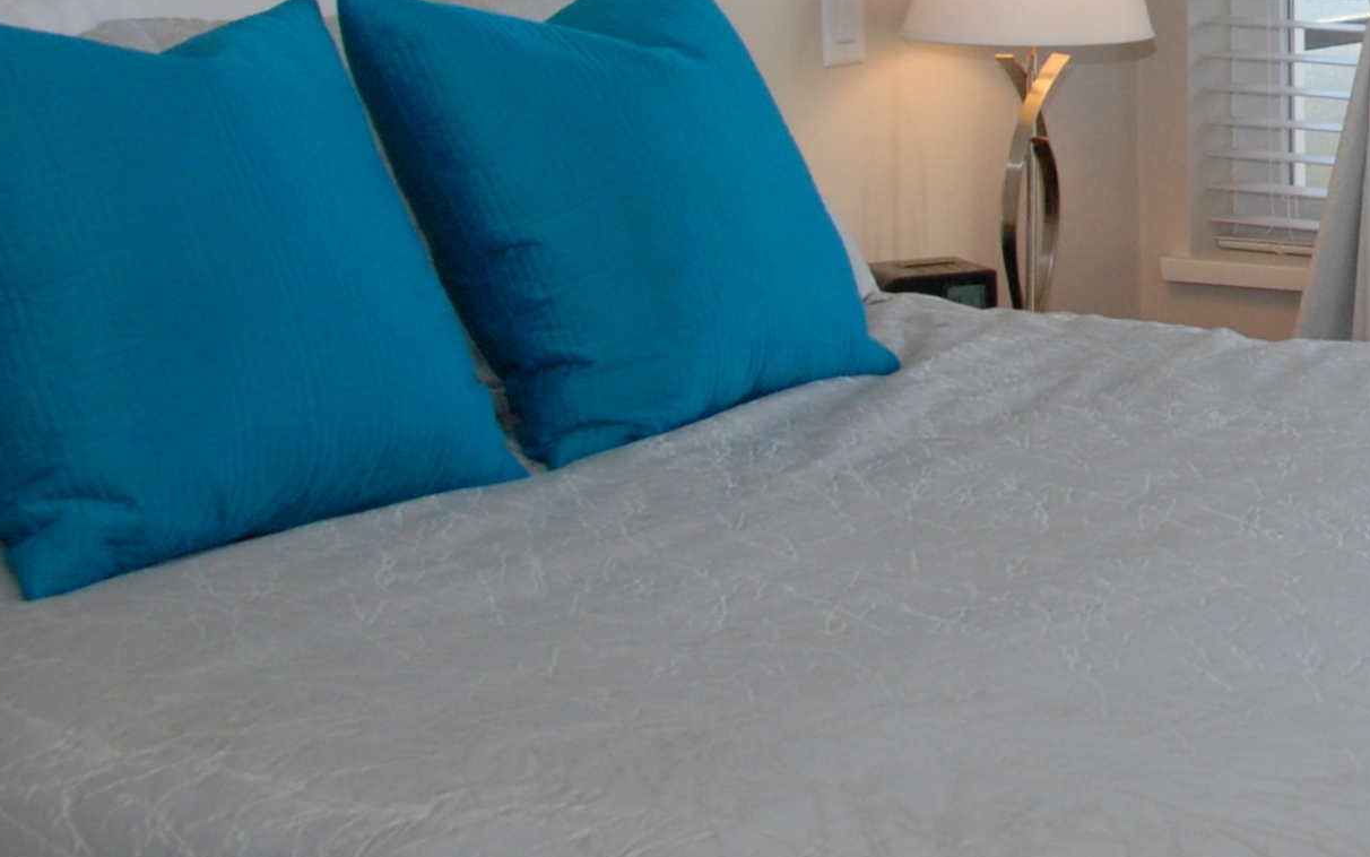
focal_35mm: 88
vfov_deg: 14.5
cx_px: 1809
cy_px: -94
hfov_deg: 21.2
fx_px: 3286
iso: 400
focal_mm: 18
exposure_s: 1/200
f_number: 4.5
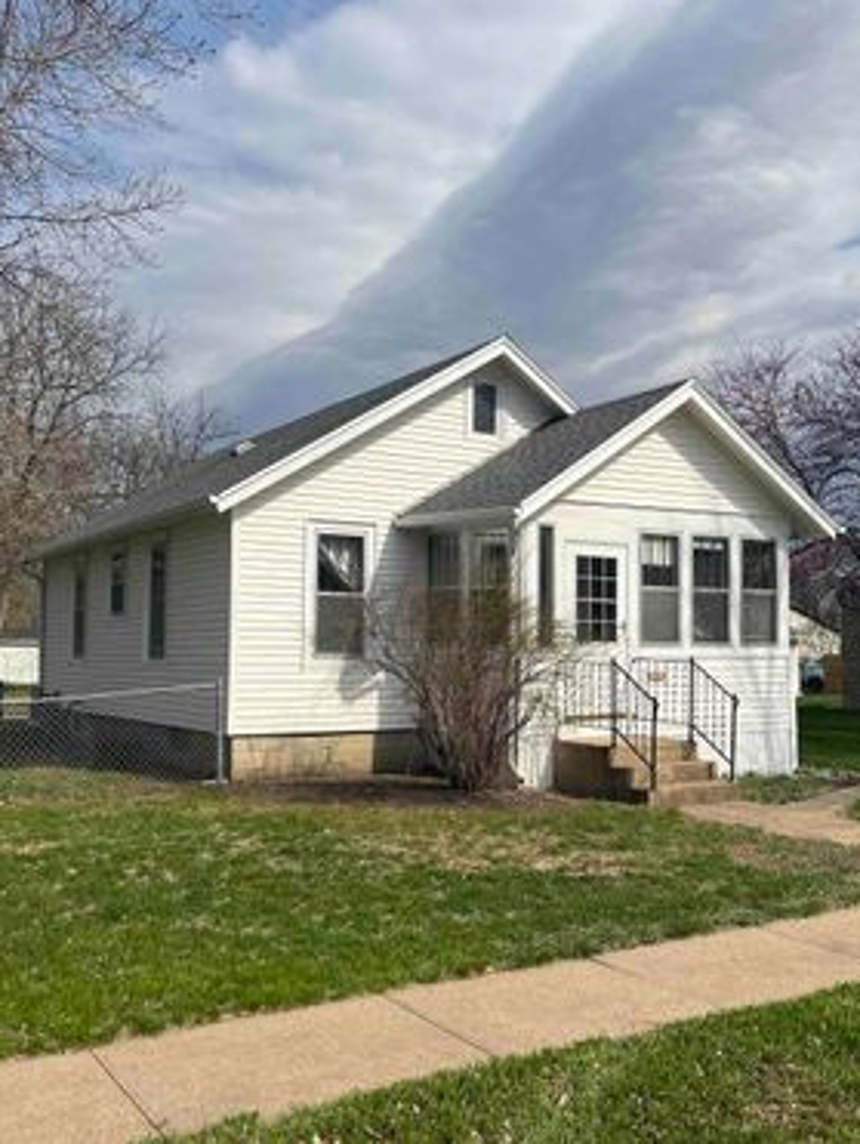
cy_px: 572
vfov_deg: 52.6
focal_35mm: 35
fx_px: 1157
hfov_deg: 40.7
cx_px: 469
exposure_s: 1/6993
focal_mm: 5.7
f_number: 1.5
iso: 50
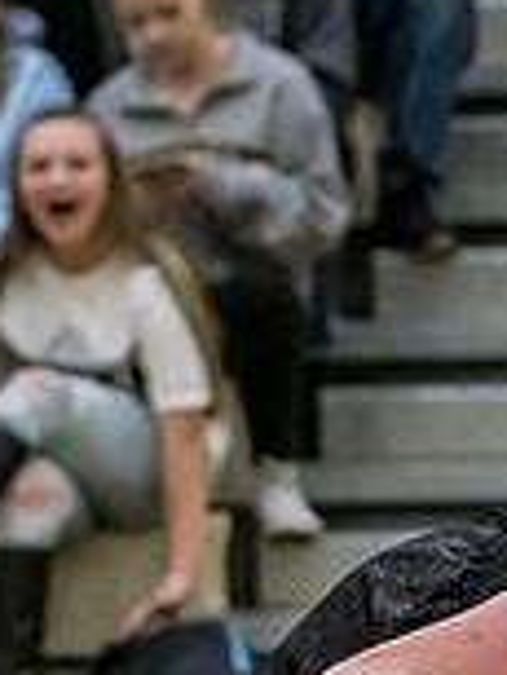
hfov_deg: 2.8
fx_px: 10160
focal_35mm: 521
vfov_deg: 3.8
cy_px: 680
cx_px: 847
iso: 2000
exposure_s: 1/1000
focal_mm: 45
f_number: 1.8
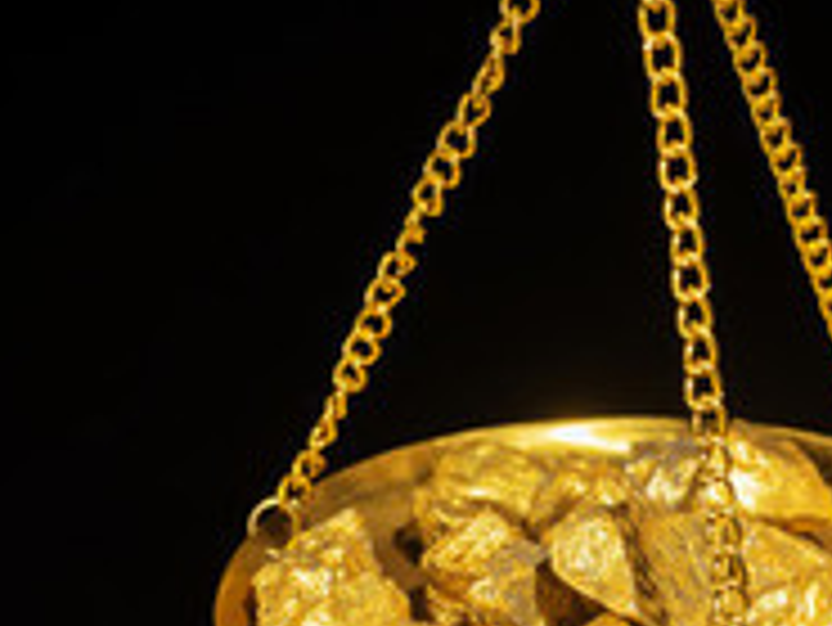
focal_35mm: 187
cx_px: 535
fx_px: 4497
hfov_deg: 10.6
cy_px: 583
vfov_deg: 7.9
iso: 80
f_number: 11
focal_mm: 90
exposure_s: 1/200
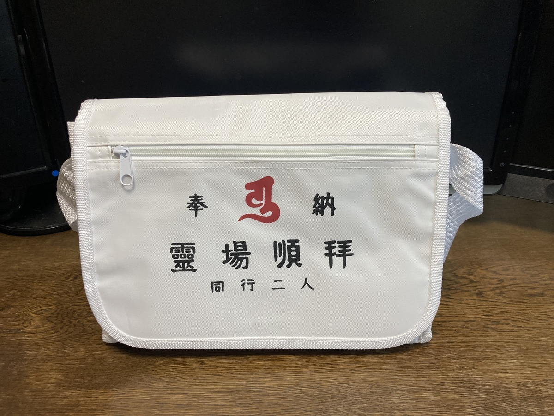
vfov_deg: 49.7
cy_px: 208
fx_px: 448
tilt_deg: -24.6
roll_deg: +0.2
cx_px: 277
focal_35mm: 28
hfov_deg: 63.4
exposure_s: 1/61
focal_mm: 3.99
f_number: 1.8
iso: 80
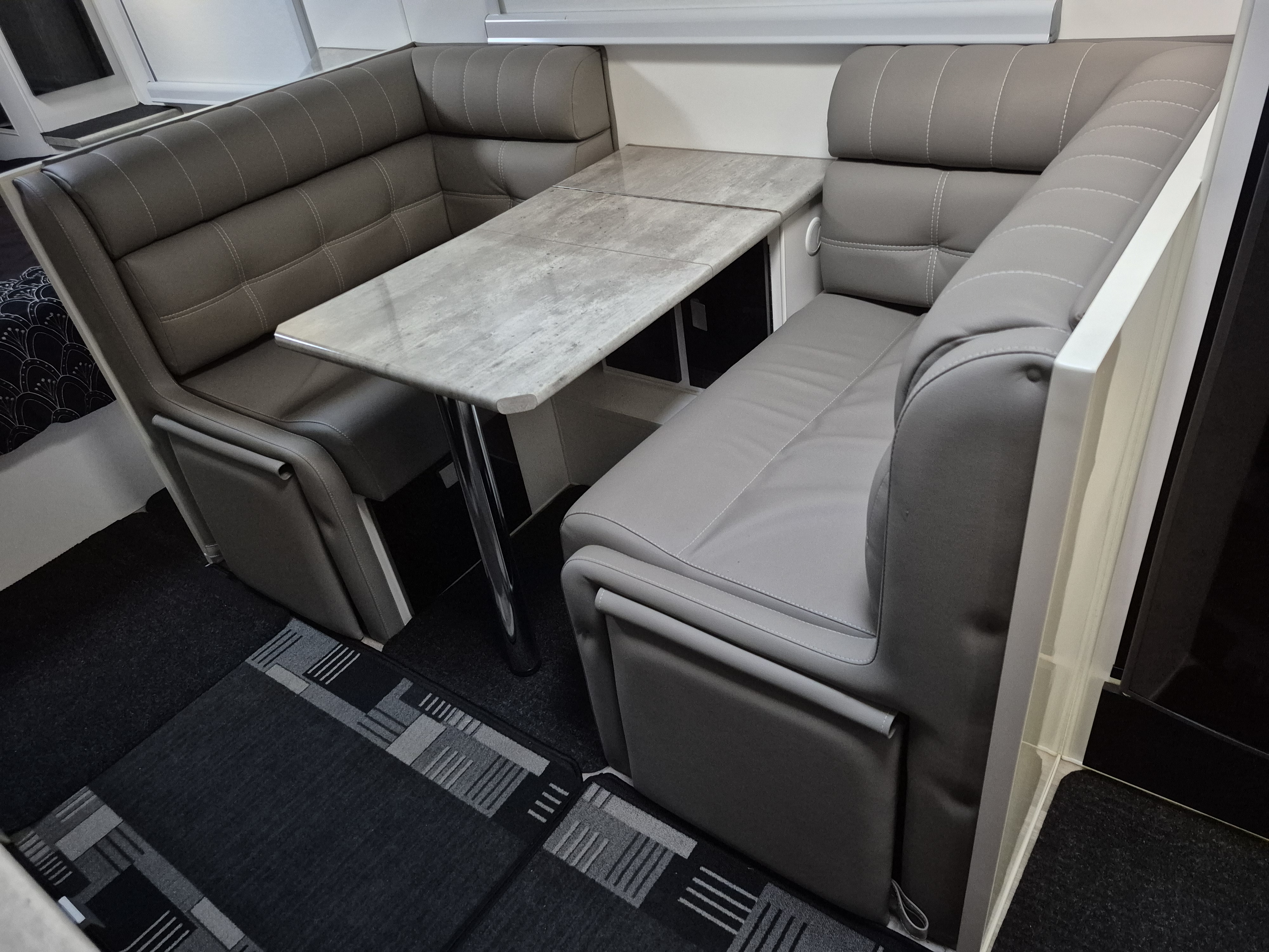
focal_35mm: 23
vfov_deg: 58.9
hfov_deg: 73.9
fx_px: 843
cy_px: 476
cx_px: 634
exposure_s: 1/50
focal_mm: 5.4
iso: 1600
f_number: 1.8
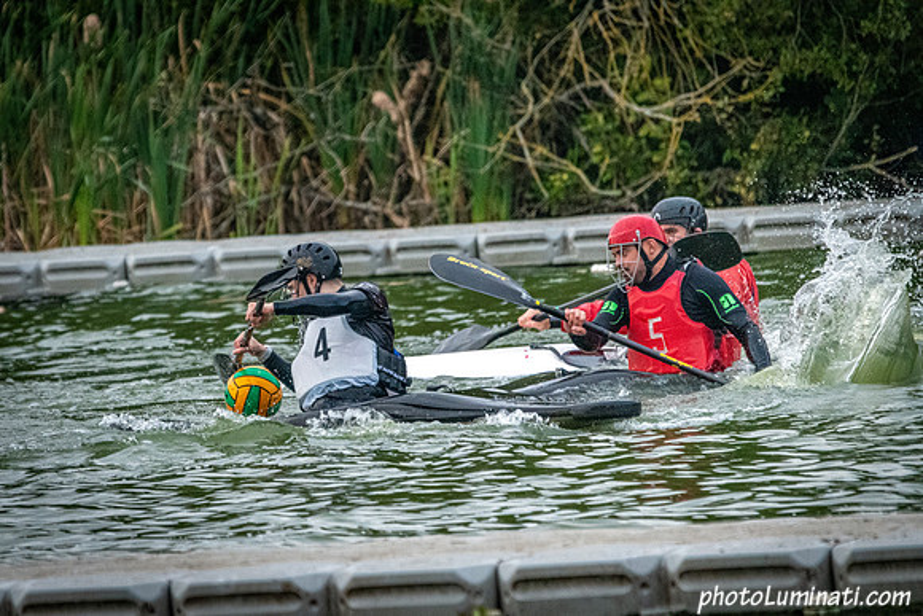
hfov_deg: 3.9
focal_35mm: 525
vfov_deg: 2.6
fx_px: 13464
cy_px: 404
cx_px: 317
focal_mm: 400
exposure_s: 1/2000
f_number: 5.6
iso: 5000
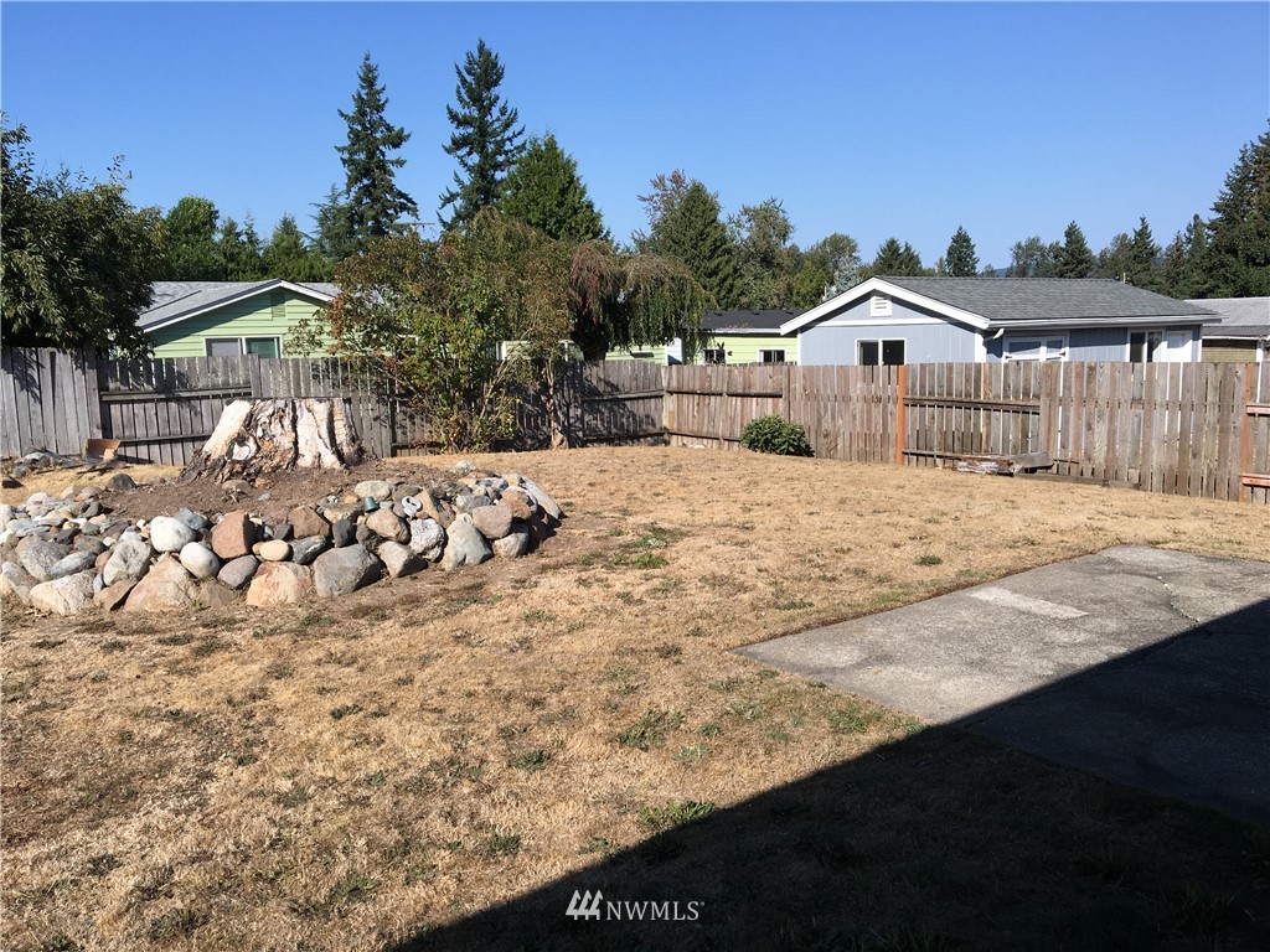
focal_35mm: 29
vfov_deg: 48.2
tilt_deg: -7.2
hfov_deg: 61.7
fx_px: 1064
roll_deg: +0.6
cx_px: 635
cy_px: 476
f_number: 2.2
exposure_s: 1/1709
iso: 25
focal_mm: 4.15
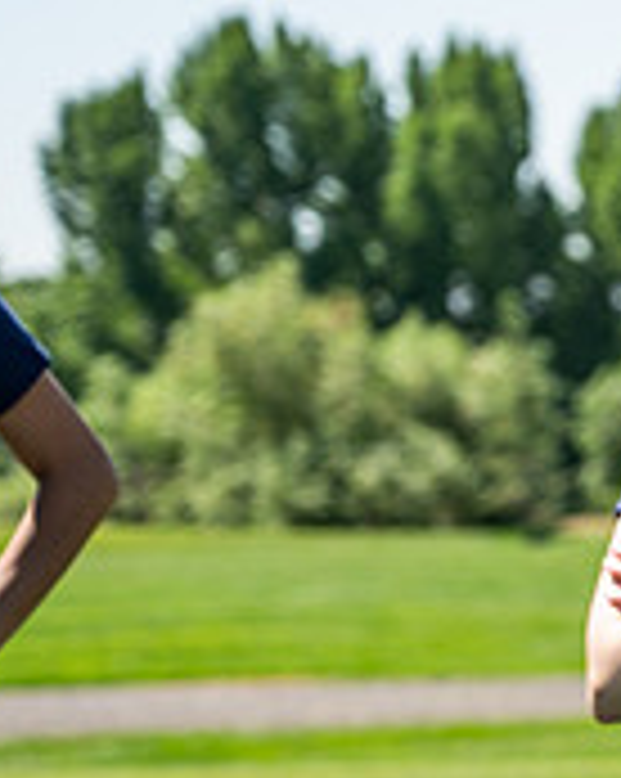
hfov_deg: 6.8
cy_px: 259
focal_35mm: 223
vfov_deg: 8.7
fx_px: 5132
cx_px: 1091
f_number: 4
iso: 250
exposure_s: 1/1250
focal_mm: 70
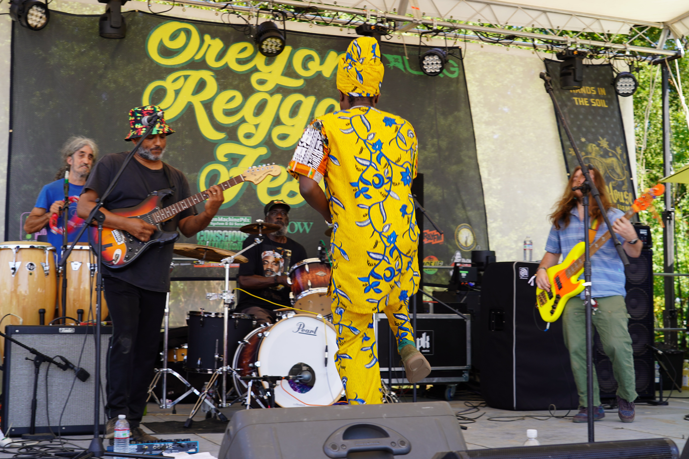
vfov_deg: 26.5
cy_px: 230
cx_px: 344
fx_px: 976
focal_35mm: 51
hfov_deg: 38.9
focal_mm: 51
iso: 100
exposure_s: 1/100
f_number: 6.3
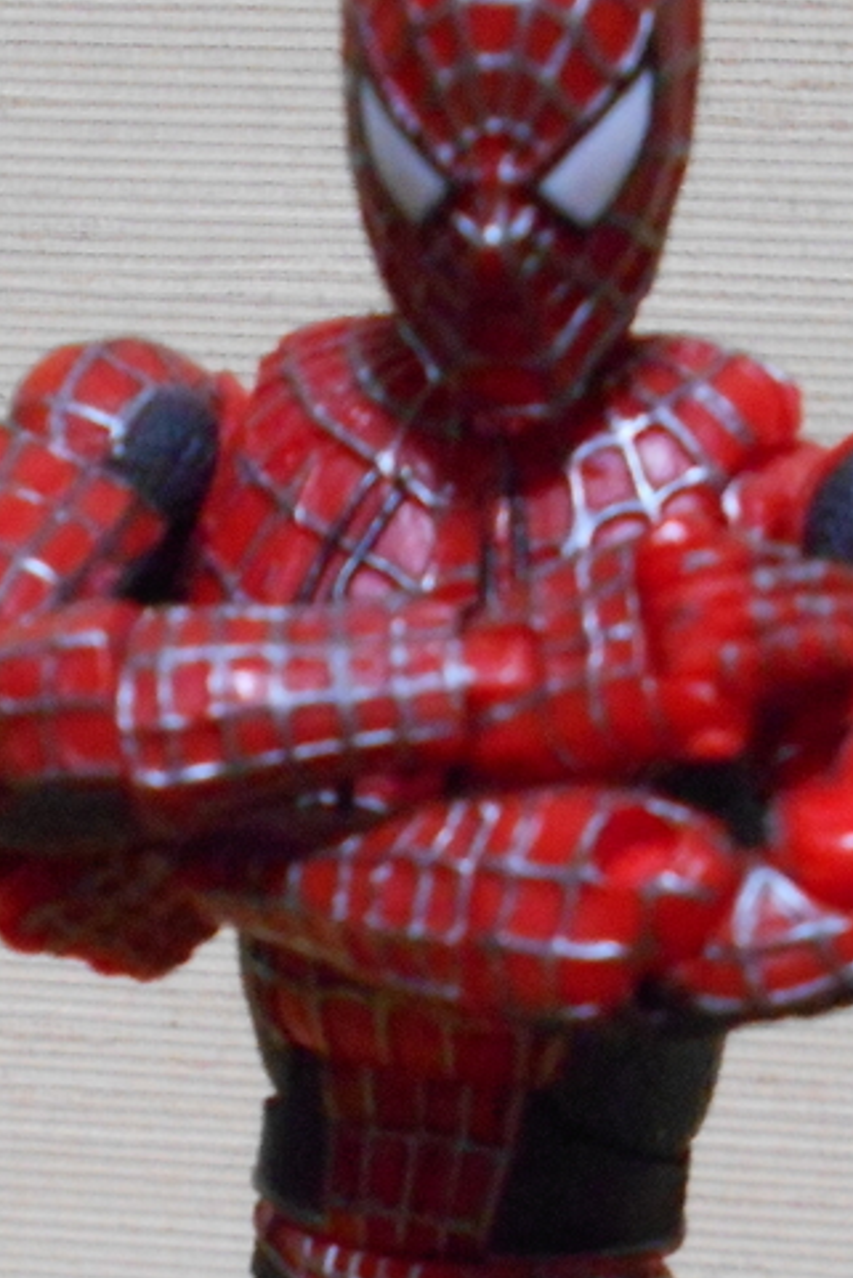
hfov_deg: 16.5
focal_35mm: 83
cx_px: 470
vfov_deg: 24.1
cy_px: 1012
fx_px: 2948
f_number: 3.6
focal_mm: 5.8
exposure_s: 1/20
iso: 800
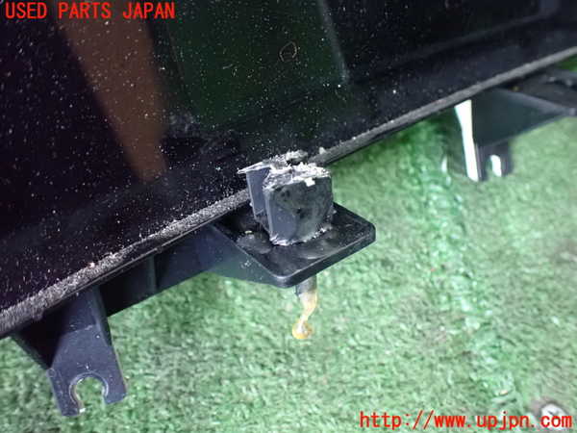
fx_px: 500
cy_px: 216
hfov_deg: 60.0
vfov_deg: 46.8
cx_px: 288
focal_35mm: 30
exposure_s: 1/30
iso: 1600
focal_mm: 5.4
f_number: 2.3
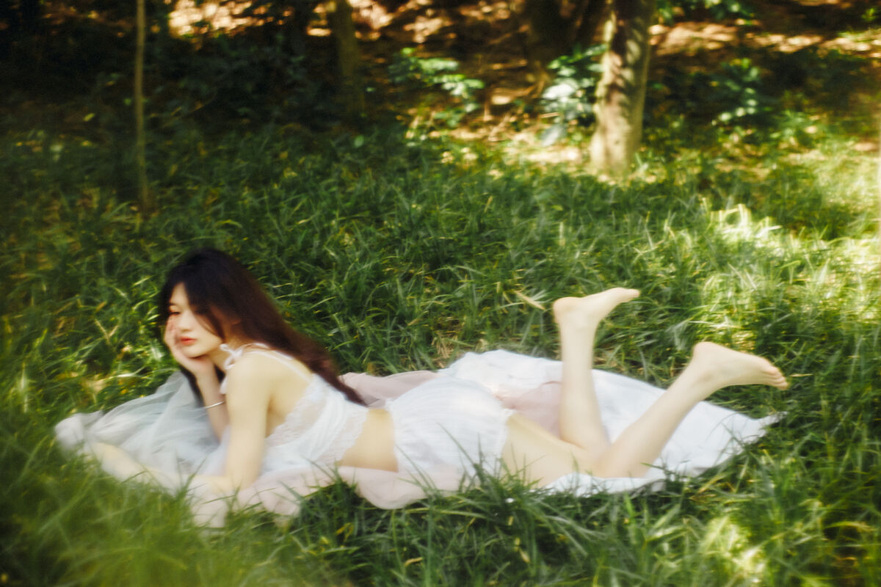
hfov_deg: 39.6
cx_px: 440
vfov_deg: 27.0
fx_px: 1224
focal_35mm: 50
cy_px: 294
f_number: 2.8
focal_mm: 50
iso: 100
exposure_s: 1/100
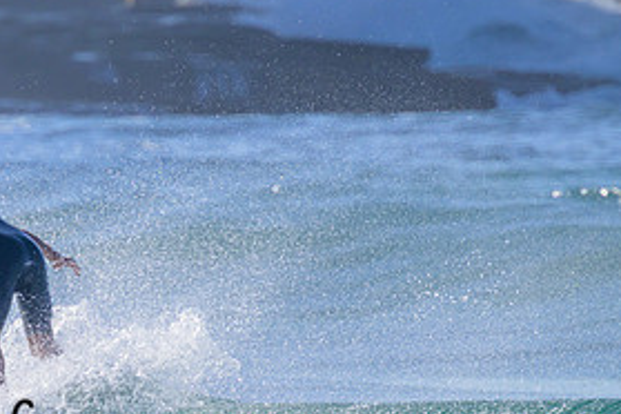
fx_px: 28667
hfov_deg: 1.2
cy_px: 415
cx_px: 0
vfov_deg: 0.8
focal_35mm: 1662
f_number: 11
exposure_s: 1/2000
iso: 560
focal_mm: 800
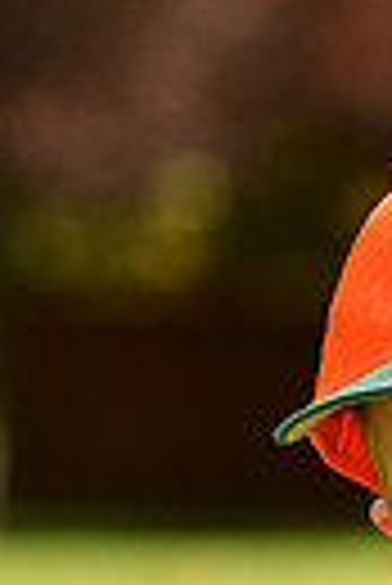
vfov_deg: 2.5
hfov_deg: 1.6
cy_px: 846
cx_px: 647
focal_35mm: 836
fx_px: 13621
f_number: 5
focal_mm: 125
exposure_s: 1/800
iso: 200
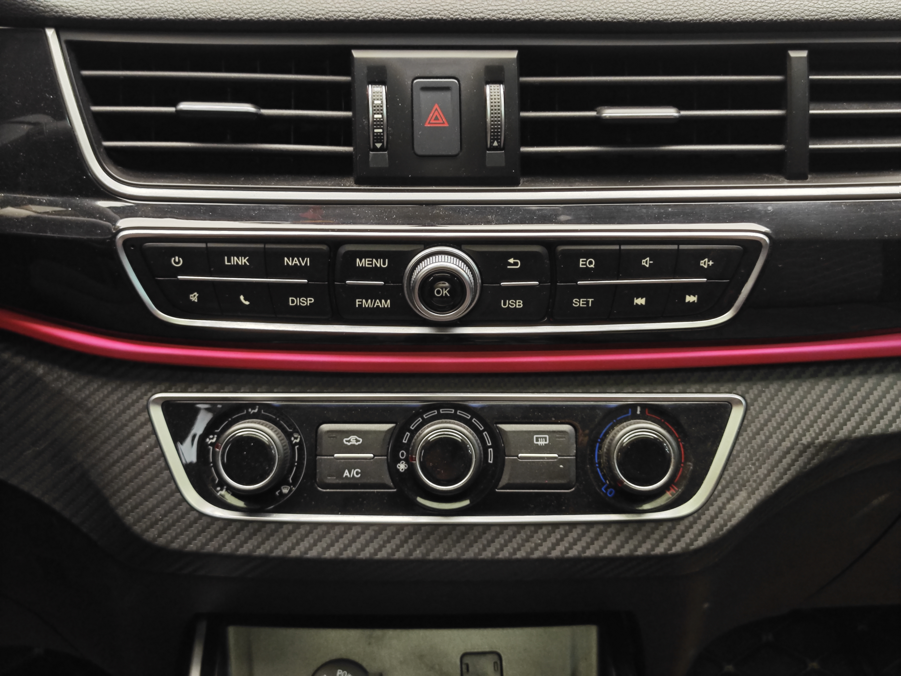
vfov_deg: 31.5
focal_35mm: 46
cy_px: 338
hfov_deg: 41.2
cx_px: 450
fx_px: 1197
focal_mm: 8.7
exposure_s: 1/25
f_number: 1.9
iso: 320
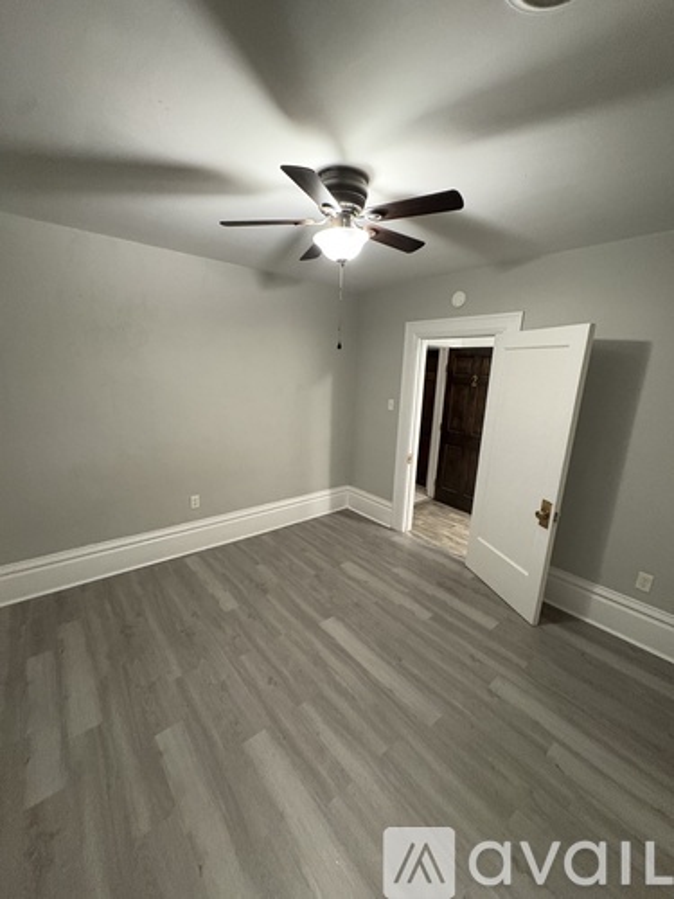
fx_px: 363
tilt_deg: -11.9
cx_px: 337
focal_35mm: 14
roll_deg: -1.7
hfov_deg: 85.7
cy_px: 450
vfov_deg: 102.1
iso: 800
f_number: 2.2
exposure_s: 1/60
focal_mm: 2.22
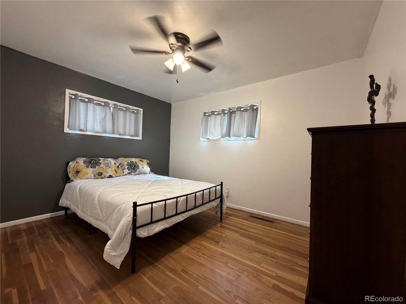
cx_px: 203
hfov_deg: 102.1
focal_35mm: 14
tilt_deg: +0.7
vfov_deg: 85.7
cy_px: 152
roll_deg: -1.9
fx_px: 164
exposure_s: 1/60
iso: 250
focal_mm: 2.22
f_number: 2.2
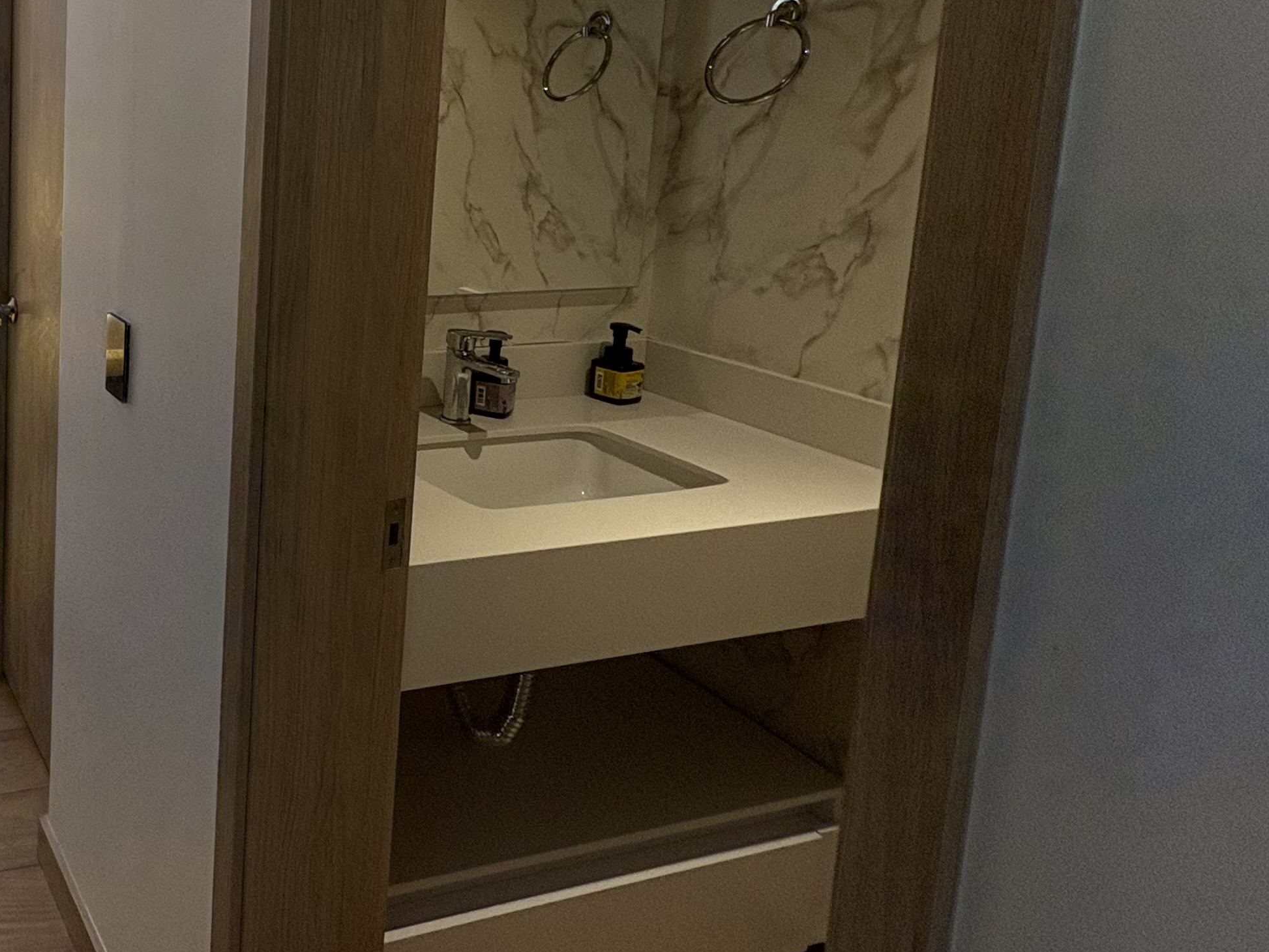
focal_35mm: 29
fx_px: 1063
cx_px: 18
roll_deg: -0.9
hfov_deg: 50.6
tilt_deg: -6.2
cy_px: 219
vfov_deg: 46.2
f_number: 2.2
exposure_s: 1/120
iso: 200
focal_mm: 2.22
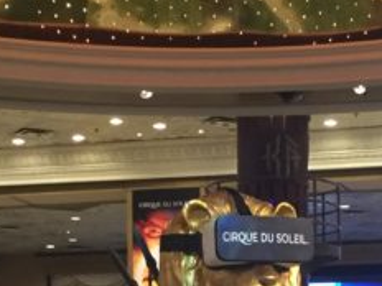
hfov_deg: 15.3
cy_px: 404
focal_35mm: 128
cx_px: 278
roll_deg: +0.4
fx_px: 1413
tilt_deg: -1.3
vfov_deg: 11.2
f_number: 2.2
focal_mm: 4.15
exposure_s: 1/30
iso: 160
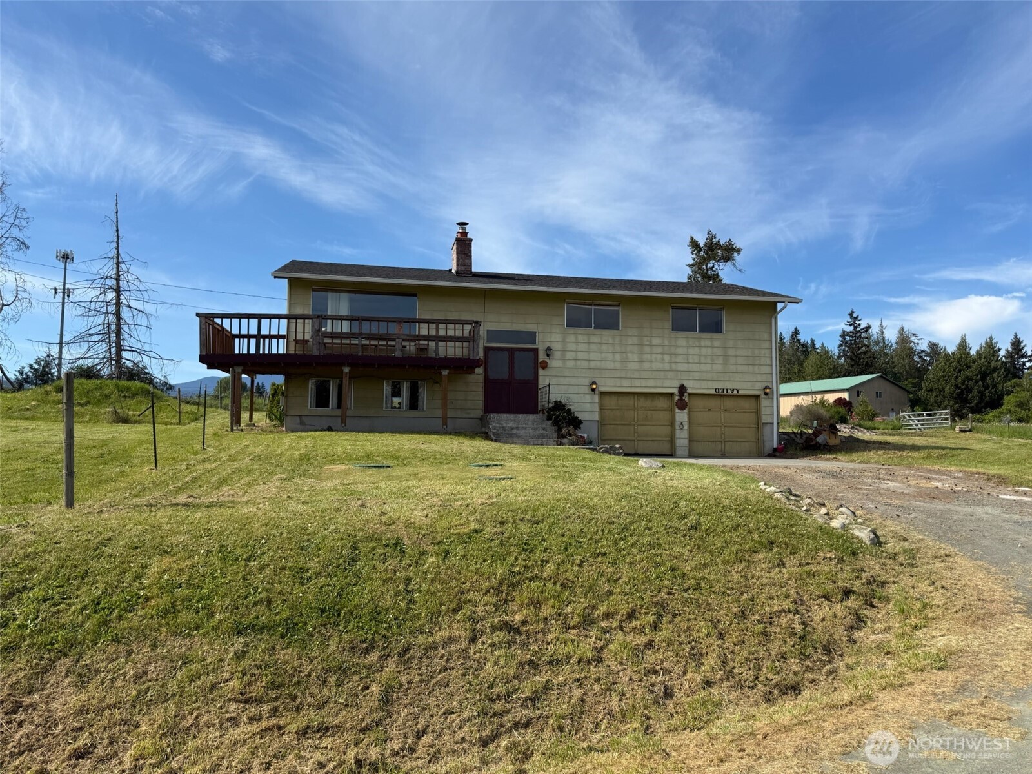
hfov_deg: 71.6
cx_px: 516
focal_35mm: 24
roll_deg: +0.7
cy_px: 387
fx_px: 716
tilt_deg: +6.9
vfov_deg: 56.8
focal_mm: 6.76
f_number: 1.78
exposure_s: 1/4167
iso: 80
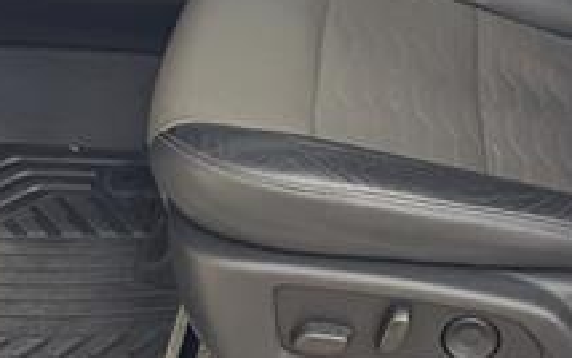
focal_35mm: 73
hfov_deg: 28.0
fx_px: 1139
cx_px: 390
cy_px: -187
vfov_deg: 16.3
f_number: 1.7
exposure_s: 1/182
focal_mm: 6.3
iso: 25
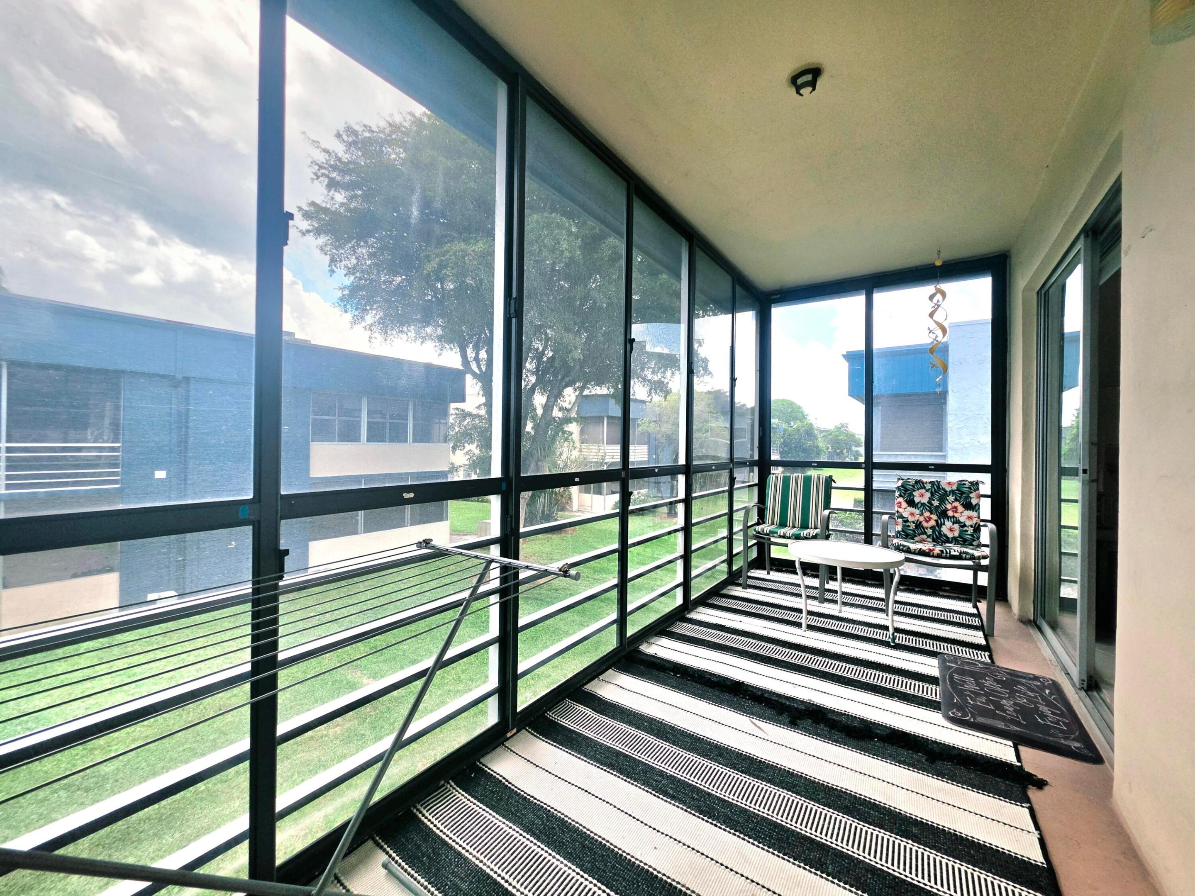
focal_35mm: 13
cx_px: 598
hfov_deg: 106.2
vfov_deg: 89.9
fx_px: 449
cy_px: 448
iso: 80
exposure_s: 1/370
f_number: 1.9
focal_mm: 2.2
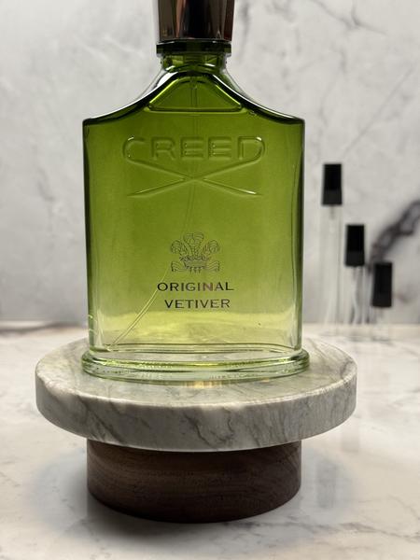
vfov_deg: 39.7
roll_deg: -0.6
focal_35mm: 48
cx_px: 210
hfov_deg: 30.3
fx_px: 777
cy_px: 280
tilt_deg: -7.9
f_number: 1.78
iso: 64
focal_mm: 6.76
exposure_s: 1/120
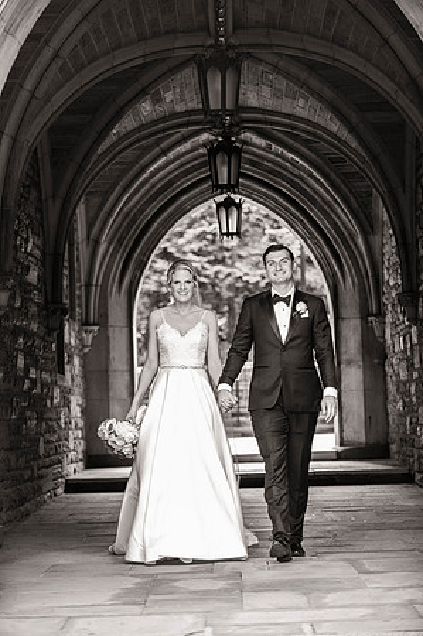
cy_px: 318
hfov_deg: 13.9
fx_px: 1731
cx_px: 212
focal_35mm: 98
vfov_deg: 20.8
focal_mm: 98
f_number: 2.8
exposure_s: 1/800
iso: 1600
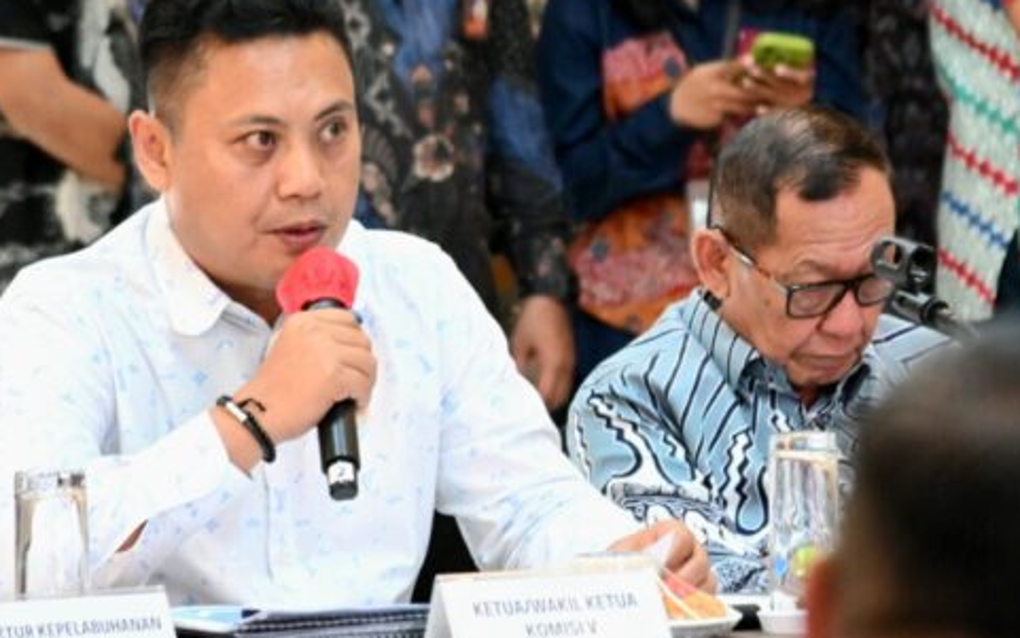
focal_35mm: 293
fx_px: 8148
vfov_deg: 4.5
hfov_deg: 7.2
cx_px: 284
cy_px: 314
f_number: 4
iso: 3200
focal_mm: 120
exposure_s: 1/60.2
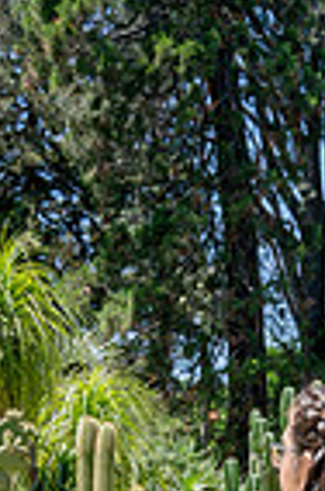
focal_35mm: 89
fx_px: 1211
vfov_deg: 20.7
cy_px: 657
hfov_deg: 14.9
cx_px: 356
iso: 250
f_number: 9
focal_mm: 28
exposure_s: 1/320
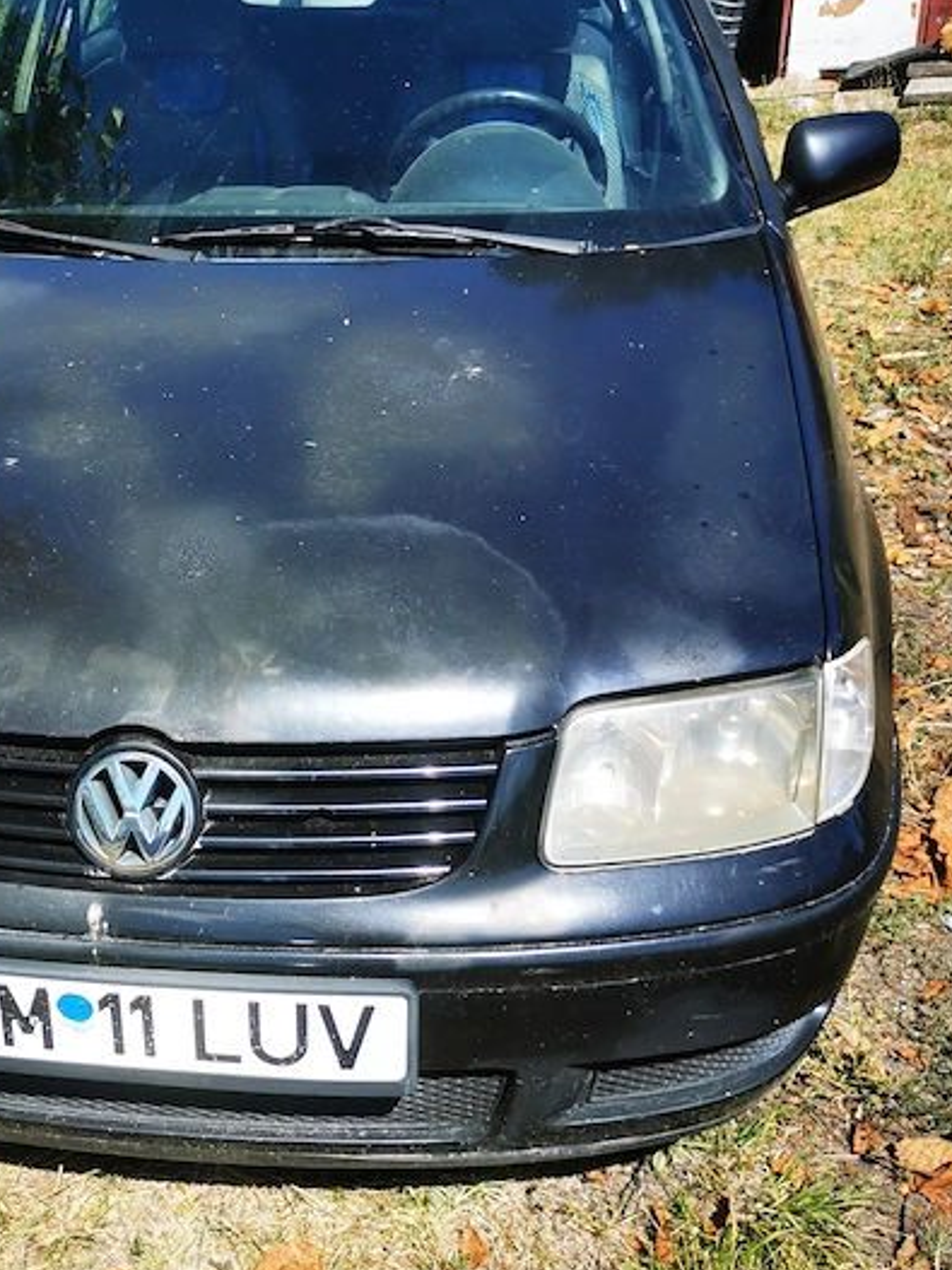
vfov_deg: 45.8
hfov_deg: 34.5
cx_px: 265
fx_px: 1504
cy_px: 595
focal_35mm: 41
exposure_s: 1/1721
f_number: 1.8
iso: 50
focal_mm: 5.58
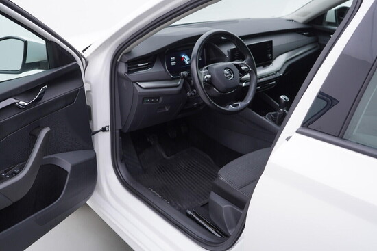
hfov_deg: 53.1
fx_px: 377
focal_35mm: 36
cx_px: 188
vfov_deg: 36.9
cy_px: 126
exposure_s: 1/60
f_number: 3.2
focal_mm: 24
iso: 125
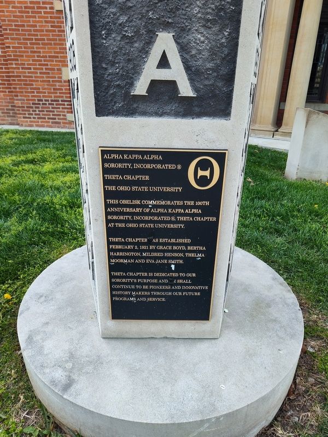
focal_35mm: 23
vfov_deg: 73.9
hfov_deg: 58.9
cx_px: 164
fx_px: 291
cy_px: 218
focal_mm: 5.56
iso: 127
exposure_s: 1/200
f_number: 1.8
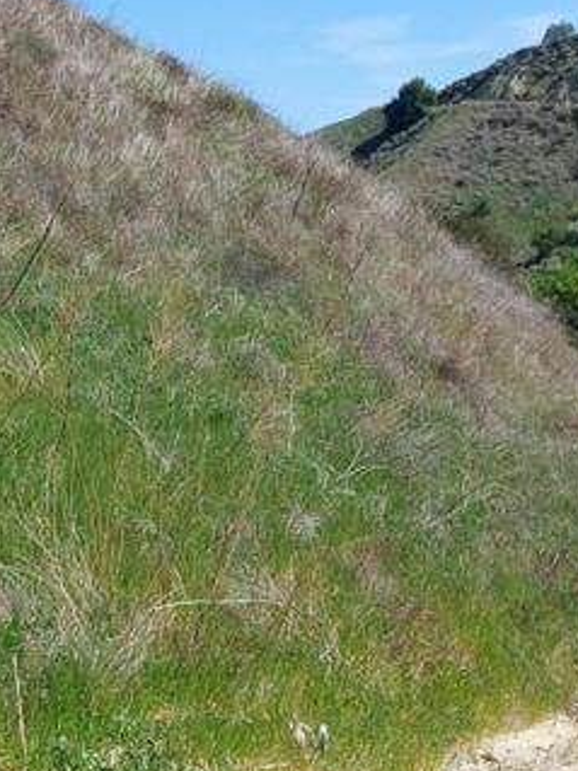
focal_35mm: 77
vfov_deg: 25.3
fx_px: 1715
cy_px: 338
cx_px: -164
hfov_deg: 17.9
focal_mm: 5.23
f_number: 1.8
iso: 40
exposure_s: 1/1572
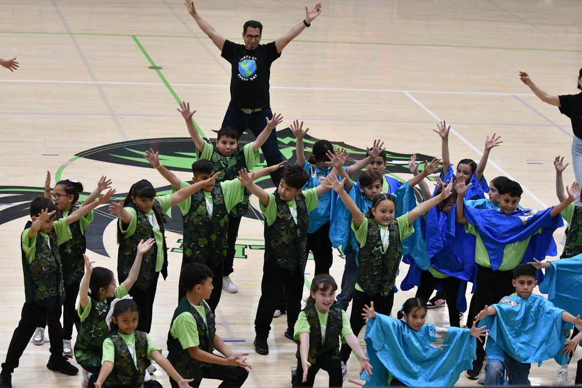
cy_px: 194
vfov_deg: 13.0
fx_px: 1698
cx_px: 291
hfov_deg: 19.5
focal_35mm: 105
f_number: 2.8
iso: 1600
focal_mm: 70
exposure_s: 1/640
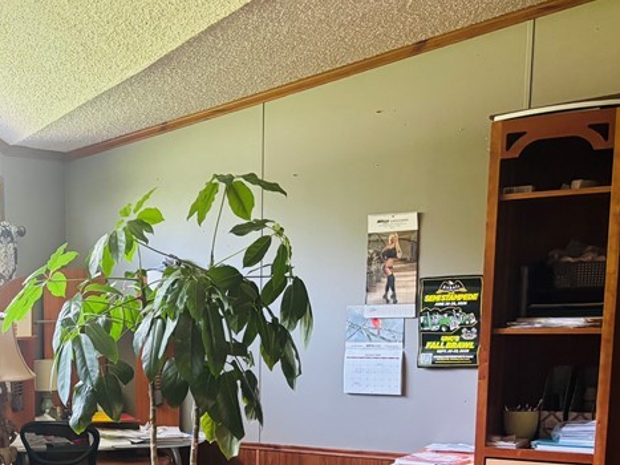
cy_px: 469
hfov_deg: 31.5
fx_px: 1021
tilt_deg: -9.8
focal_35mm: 57
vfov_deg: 24.4
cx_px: 17
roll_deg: +1.3
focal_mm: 5.96
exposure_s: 1/60
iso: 320
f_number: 1.6
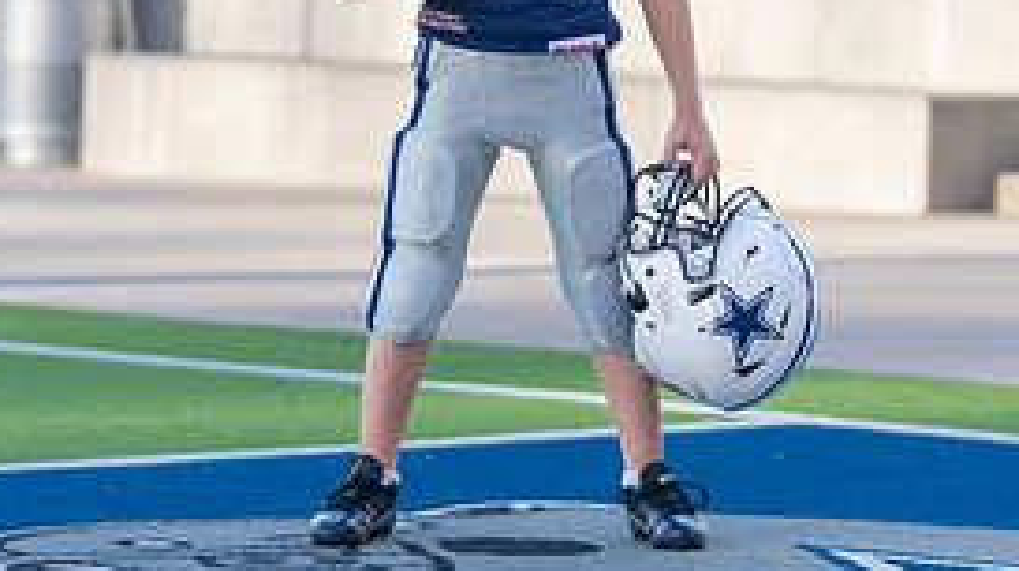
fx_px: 5453
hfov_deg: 10.7
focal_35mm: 202
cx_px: 523
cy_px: 47
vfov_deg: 6.0
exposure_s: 1/400
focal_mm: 88
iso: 100
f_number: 2.8
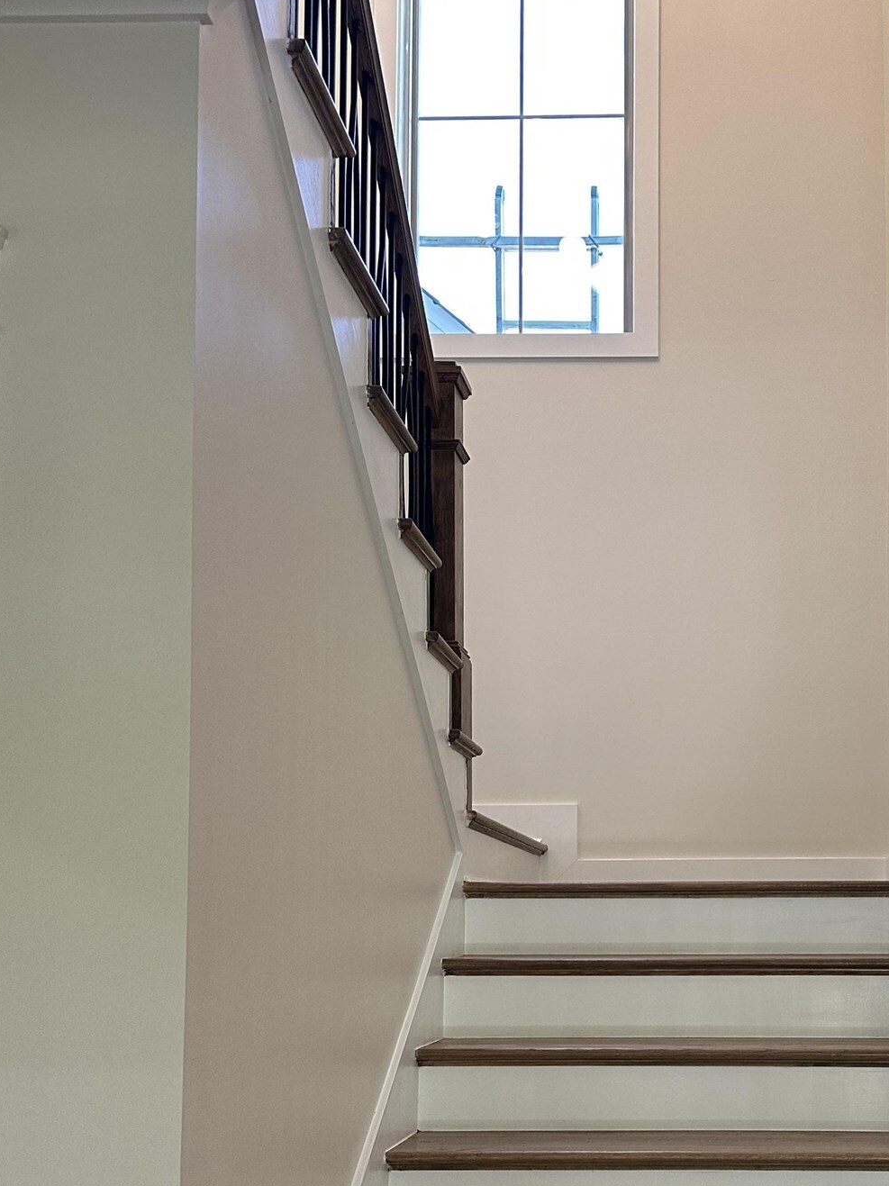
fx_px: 1439
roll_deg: -0.5
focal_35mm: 42
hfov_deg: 33.5
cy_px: 842
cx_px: 694
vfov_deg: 43.8
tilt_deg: +3.7
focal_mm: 6.86
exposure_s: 1/120
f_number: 1.78
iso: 200
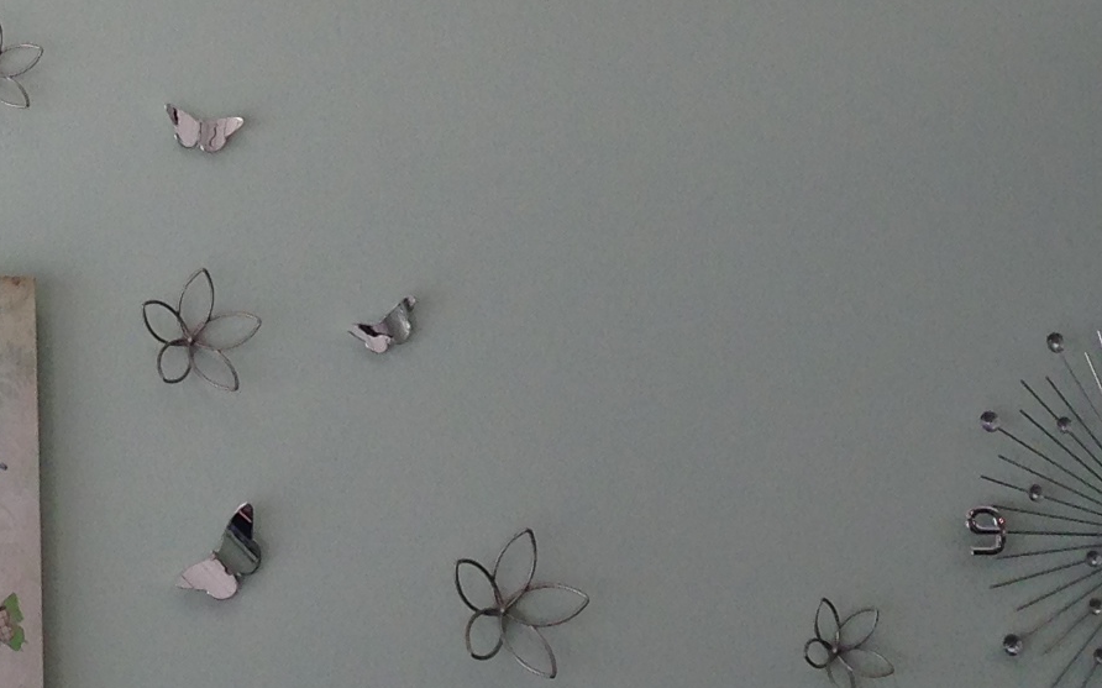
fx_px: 3843
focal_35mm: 128
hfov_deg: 16.1
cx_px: 64
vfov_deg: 10.1
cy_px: -17
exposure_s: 1/291
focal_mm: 4.12
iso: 50
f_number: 2.4
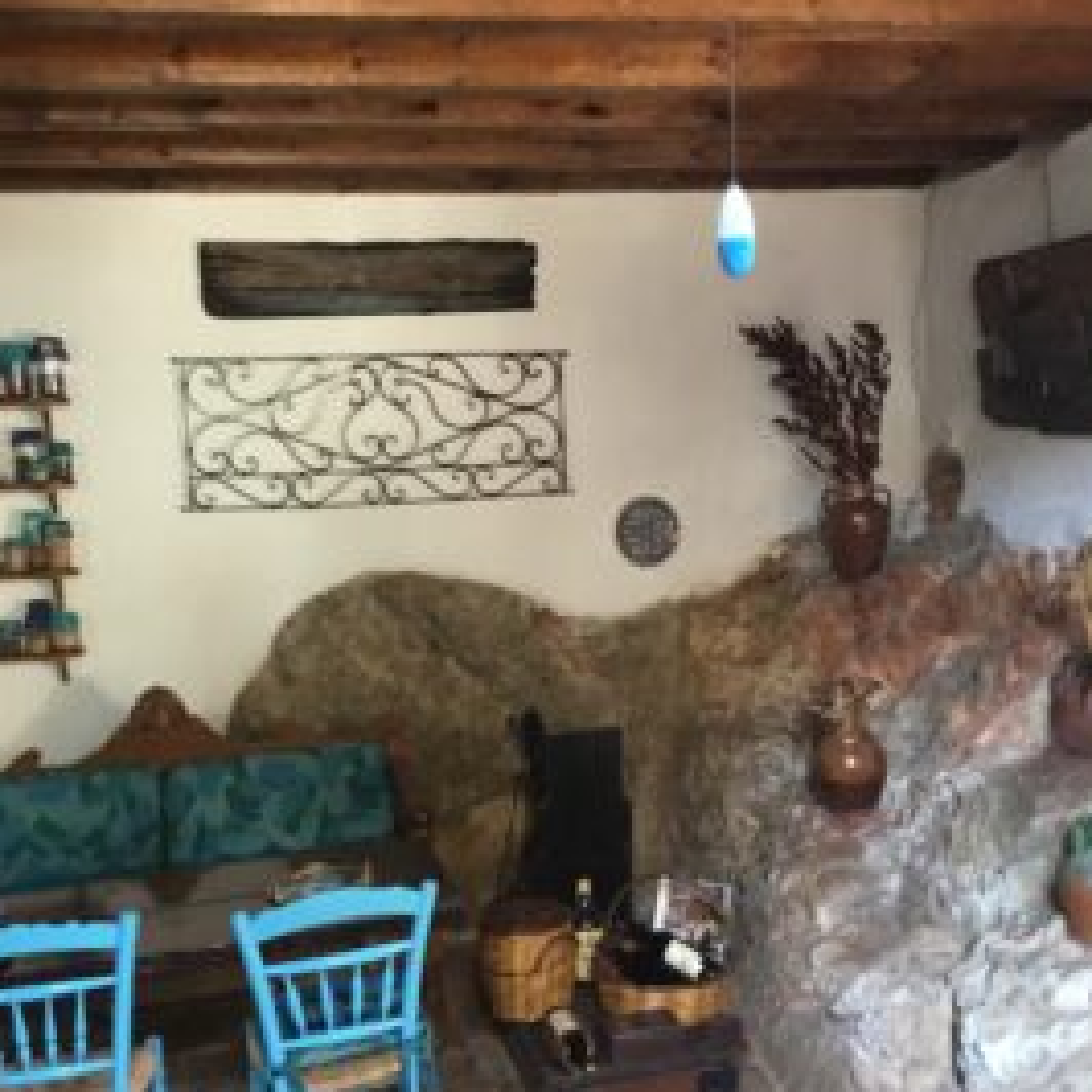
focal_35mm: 39
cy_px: 538
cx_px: 548
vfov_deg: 42.8
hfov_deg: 42.8
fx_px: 1392
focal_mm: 3.3
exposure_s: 1/20
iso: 200
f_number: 2.4
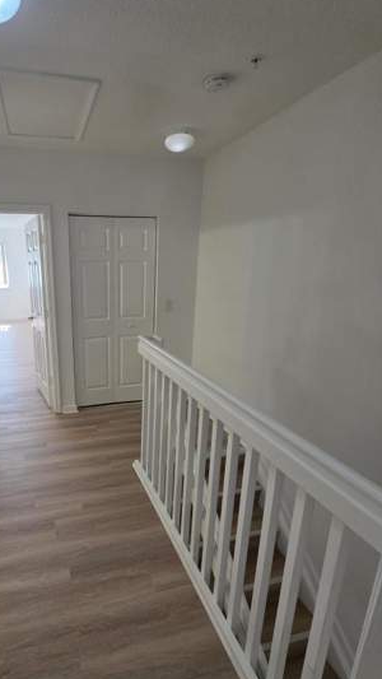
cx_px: 110
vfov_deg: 95.8
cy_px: 358
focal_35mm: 17
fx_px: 306
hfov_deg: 61.4
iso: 160
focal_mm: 2.2
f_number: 1.9
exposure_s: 1/120
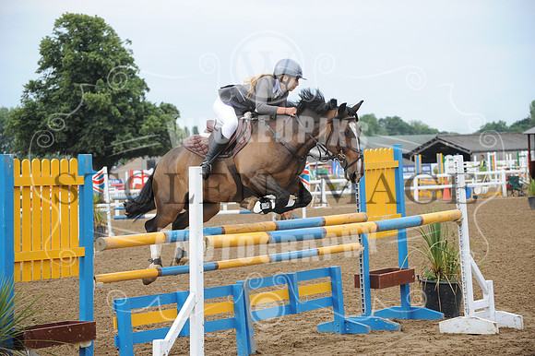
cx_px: 268
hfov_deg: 20.0
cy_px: 178
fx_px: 1515
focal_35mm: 102
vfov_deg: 13.4
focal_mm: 102
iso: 1000
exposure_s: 1/1000
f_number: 5.6
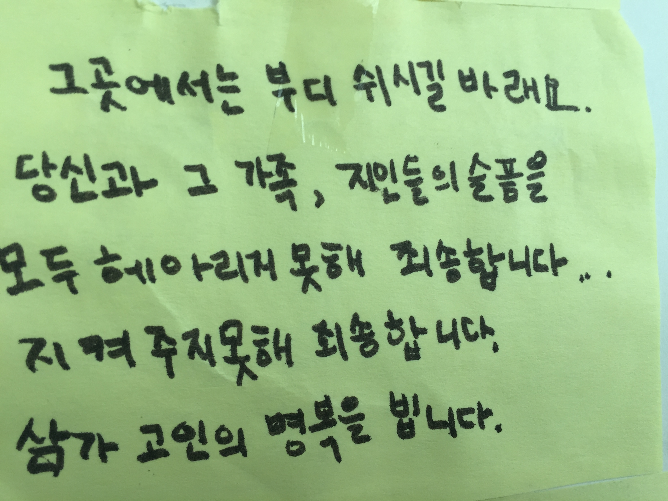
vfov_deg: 48.2
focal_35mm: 29
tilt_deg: -56.8
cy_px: 250
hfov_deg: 61.7
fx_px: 560
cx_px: 334
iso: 32
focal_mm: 4.15
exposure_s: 1/60
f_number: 2.2
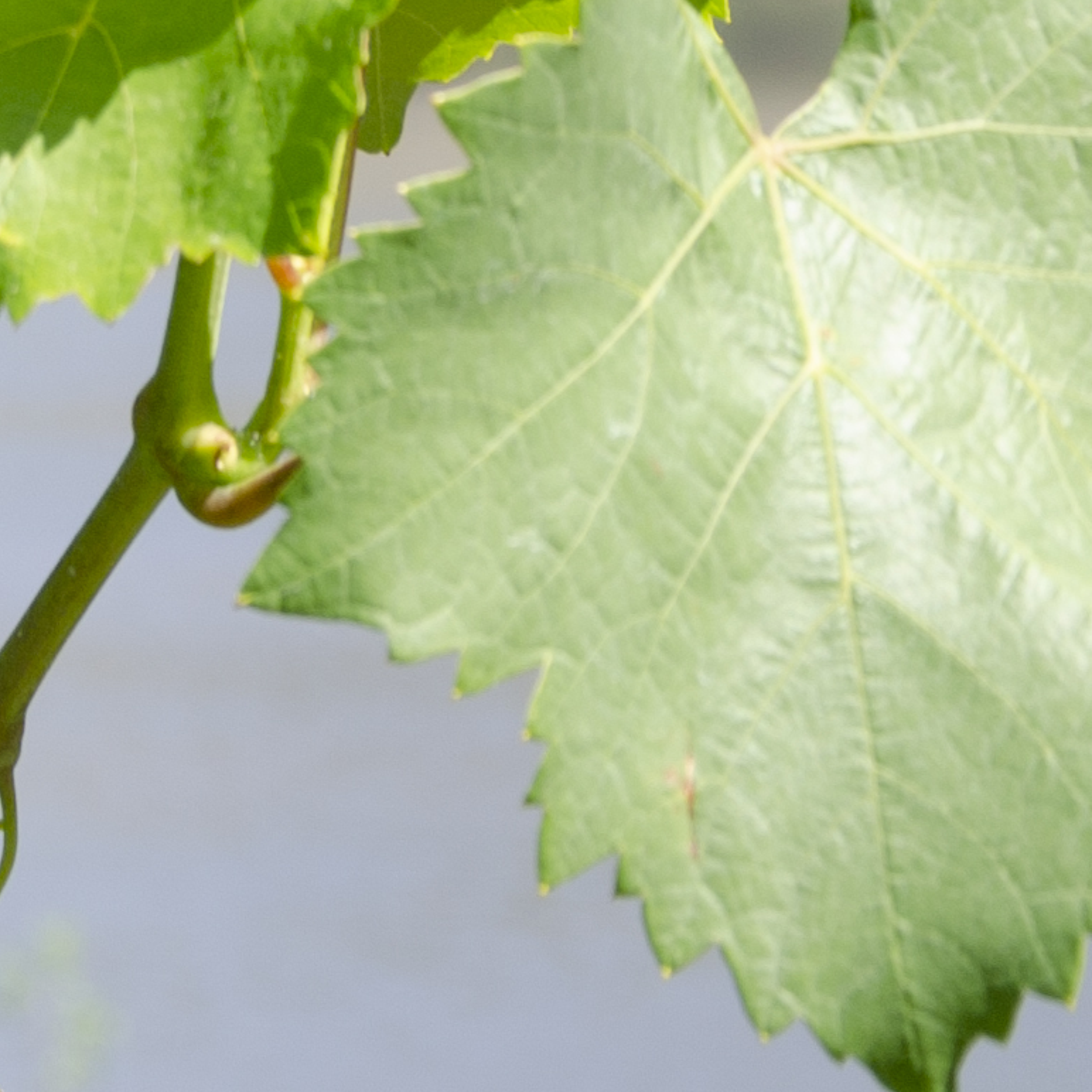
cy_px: -819
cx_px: -1600
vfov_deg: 5.1
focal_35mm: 341
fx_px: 12170
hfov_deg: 5.0
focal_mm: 42
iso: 100
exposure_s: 1/125
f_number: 7.1
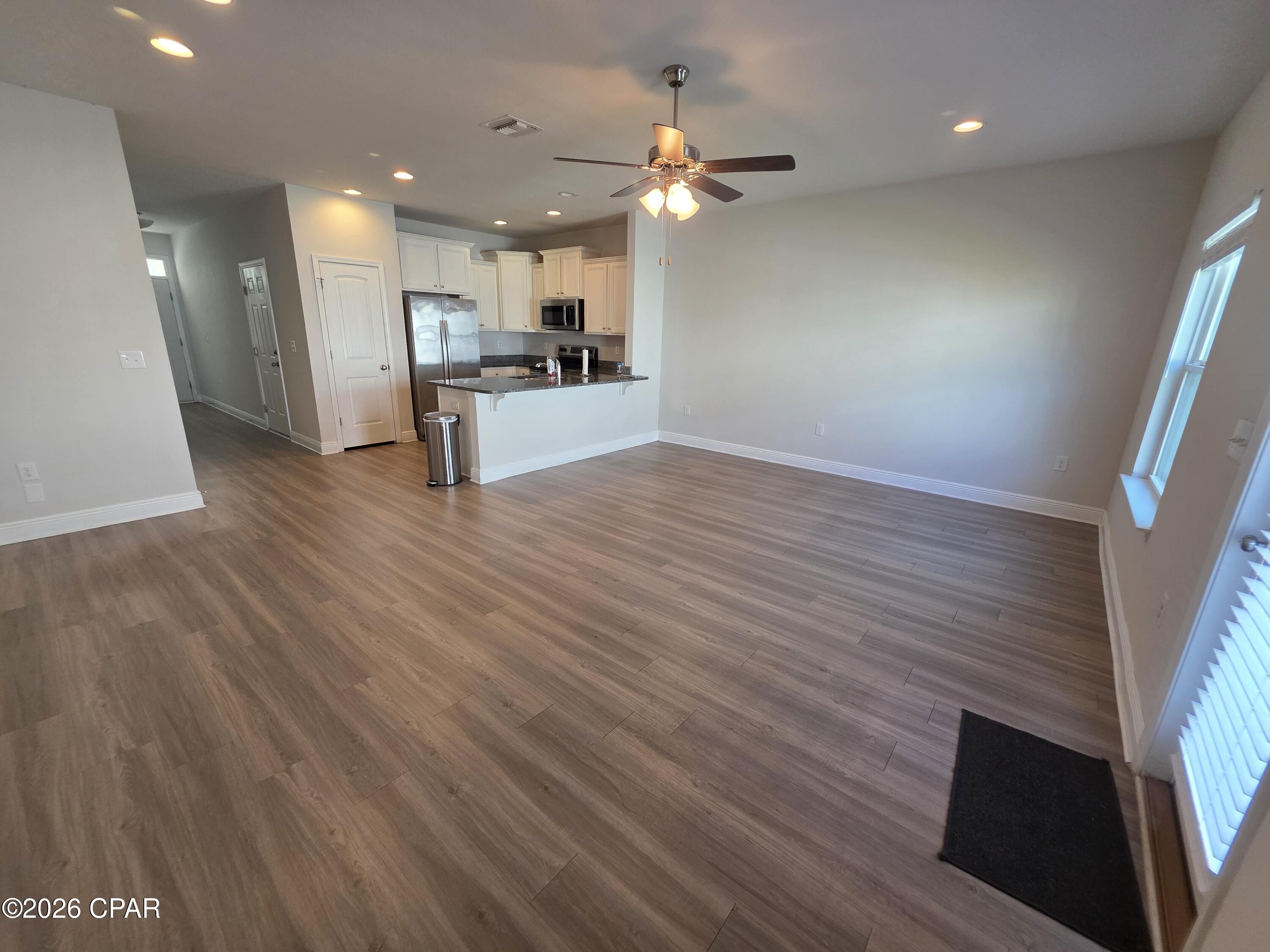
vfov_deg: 89.9
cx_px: 635
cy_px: 476
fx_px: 477
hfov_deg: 106.2
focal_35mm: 13
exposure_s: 1/120
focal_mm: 2.2
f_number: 1.9
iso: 160
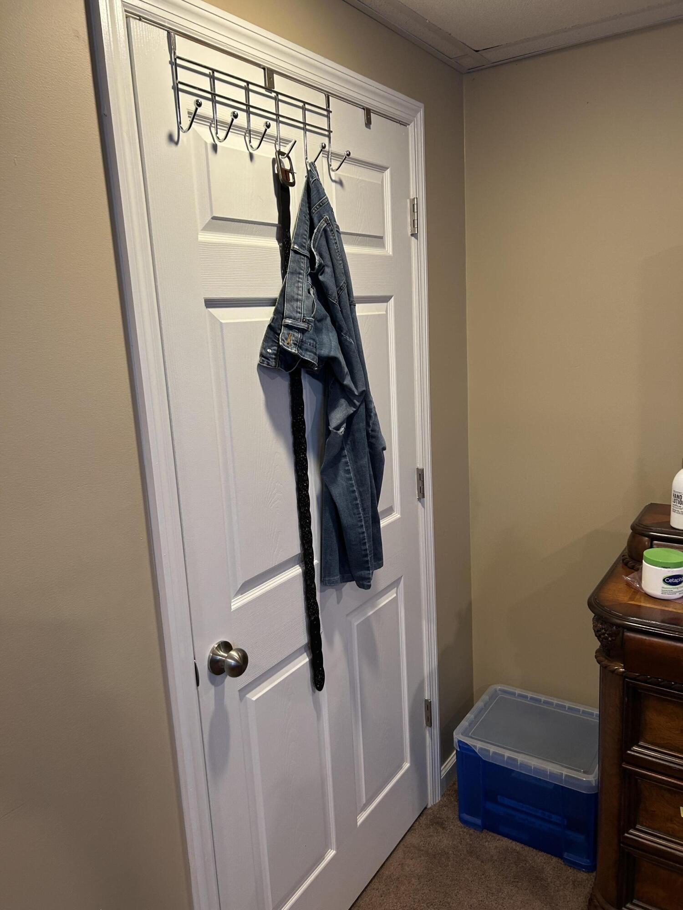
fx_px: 684
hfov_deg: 53.1
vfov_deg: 67.3
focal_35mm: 26
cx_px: 342
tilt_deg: -12.1
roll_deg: +3.1
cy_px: 455
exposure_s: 1/60
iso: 125
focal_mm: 5.7
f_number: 1.5
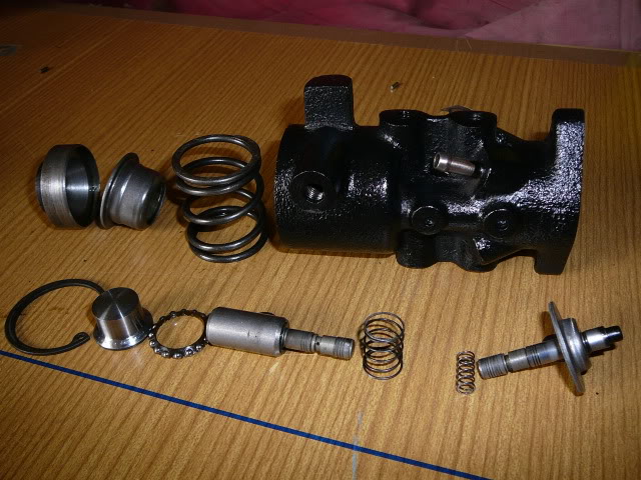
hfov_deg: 52.6
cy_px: 240
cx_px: 320
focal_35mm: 35
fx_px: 648
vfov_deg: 40.7
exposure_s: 1/30
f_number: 2.8
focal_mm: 5.2
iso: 80
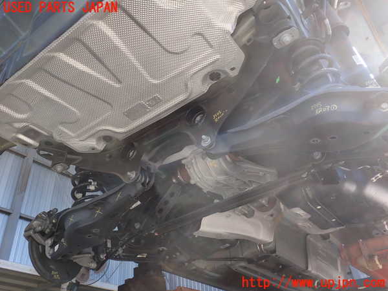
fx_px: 336
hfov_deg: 60.0
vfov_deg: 46.8
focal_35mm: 30
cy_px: 146
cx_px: 194
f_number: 3.2
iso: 100
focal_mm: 5.4
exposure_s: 1/125
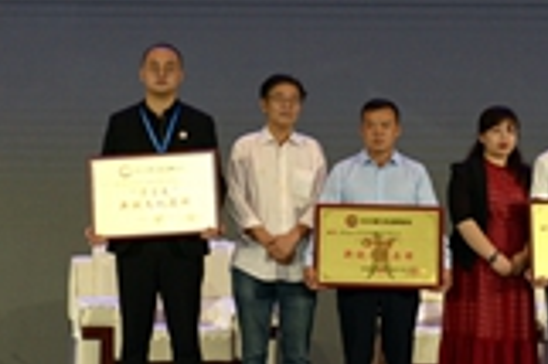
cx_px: 422
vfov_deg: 8.0
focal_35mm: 171
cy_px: 124
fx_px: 2600
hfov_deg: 12.0
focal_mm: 50
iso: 800
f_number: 4
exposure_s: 1/400
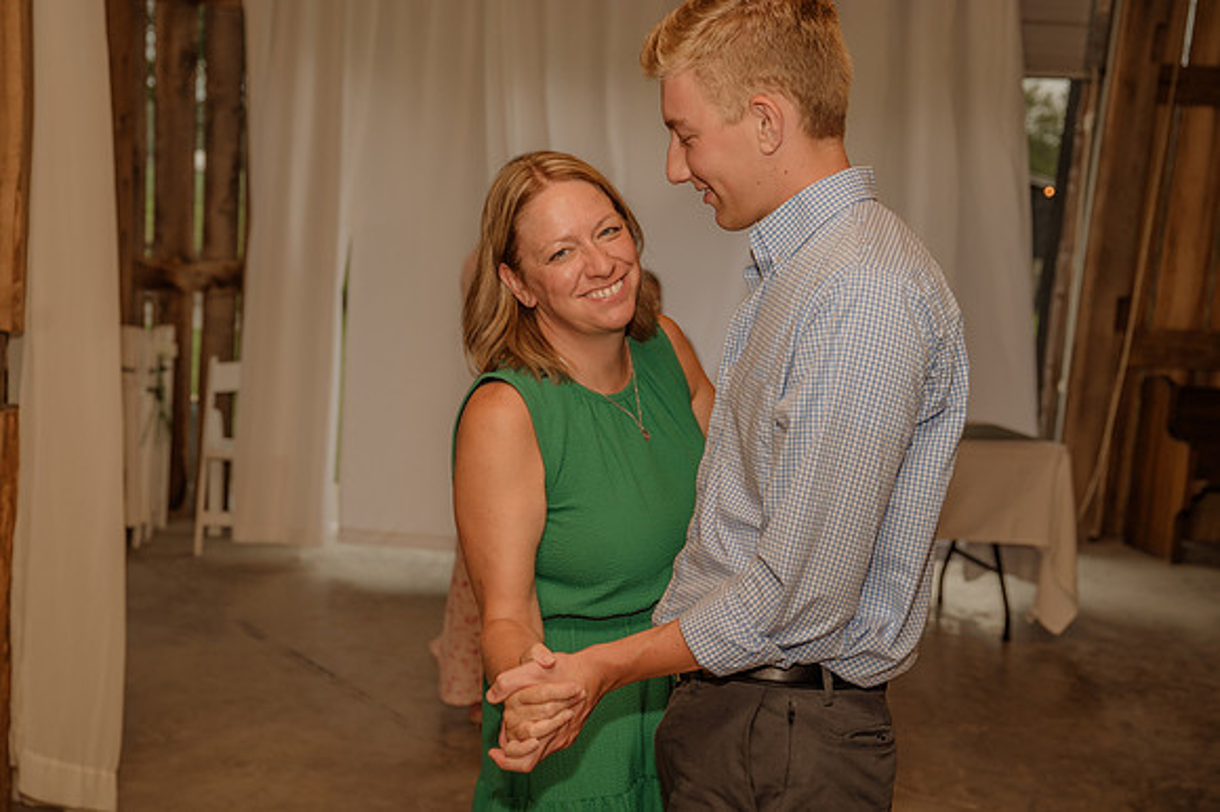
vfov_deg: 26.4
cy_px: 441
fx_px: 1728
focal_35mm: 51
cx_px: 551
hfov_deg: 38.9
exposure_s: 1/200
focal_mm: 46
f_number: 4
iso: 320
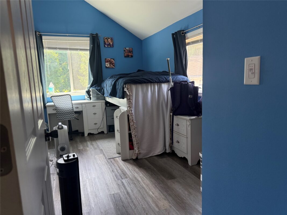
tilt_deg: -8.0
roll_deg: +2.0
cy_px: 108
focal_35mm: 24
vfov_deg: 56.8
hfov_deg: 71.6
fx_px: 199
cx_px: 144
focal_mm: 6.76
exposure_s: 1/170
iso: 200
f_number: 1.78
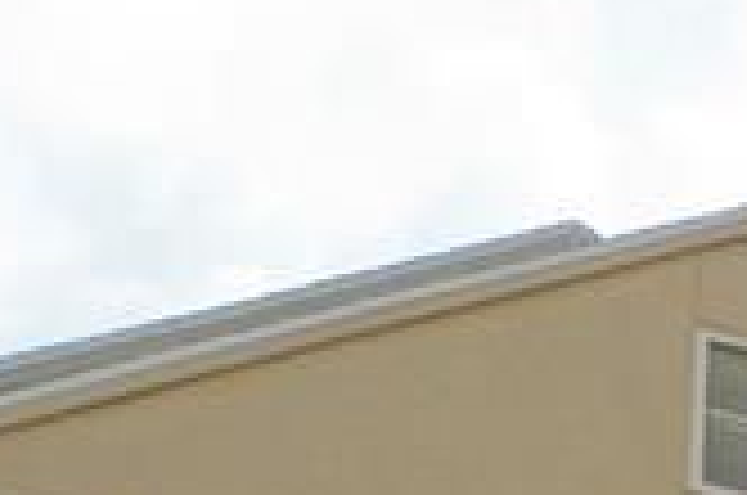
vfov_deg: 10.0
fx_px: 2299
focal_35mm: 111
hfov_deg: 14.5
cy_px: 1364
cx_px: 1602
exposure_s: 1/100
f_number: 14
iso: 200
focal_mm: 12
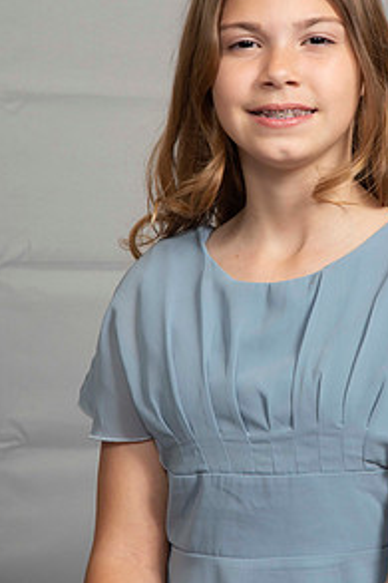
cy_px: 209
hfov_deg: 8.5
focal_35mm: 161
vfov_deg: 12.8
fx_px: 2606
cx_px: 282
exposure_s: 1/60
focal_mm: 70
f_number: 6.3
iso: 100
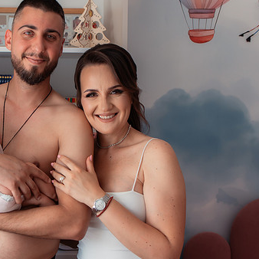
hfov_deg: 28.6
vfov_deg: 29.5
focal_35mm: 58
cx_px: 37
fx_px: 491
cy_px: 122
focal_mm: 35
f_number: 4.5
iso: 160
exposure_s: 1/250
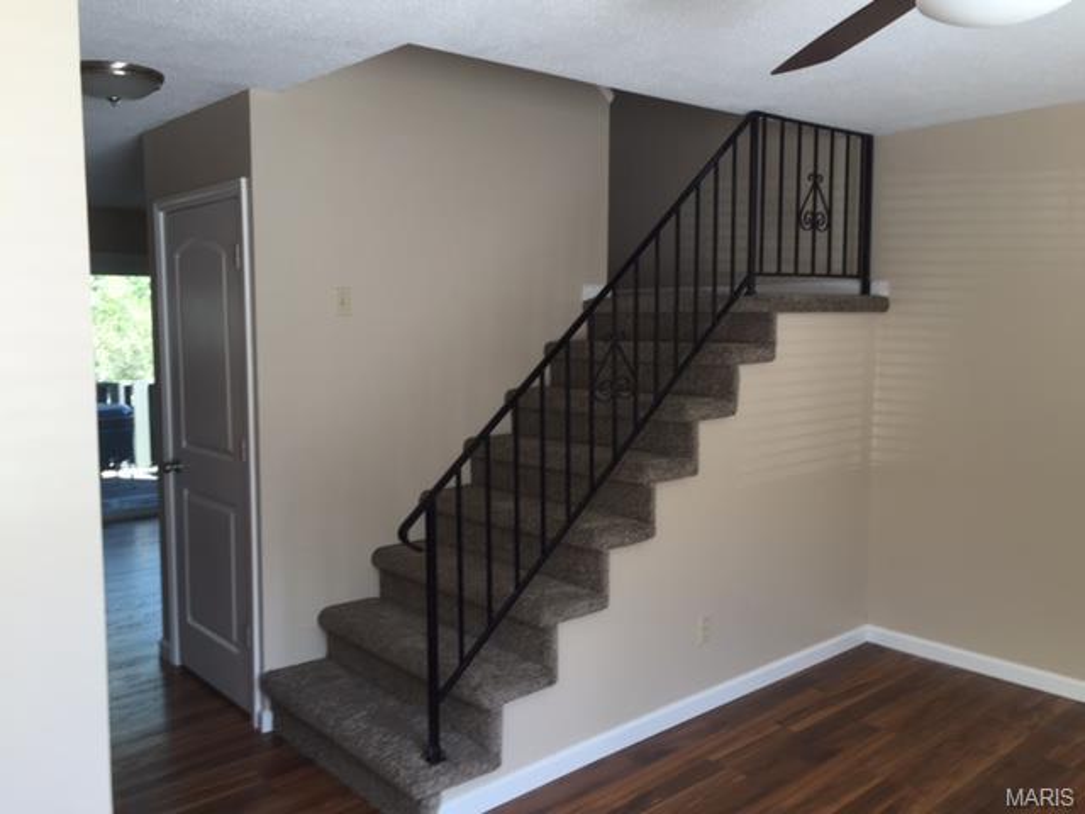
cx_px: 542
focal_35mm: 29
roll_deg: -1.3
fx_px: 909
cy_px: 407
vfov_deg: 48.2
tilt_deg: -7.3
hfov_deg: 61.7
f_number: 2.2
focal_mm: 4.15
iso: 32
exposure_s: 1/60
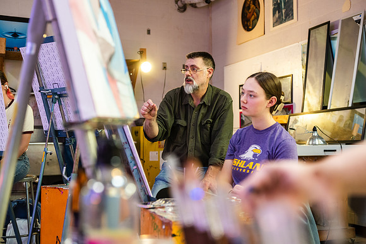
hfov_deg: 41.1
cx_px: 183
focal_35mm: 48
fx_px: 488
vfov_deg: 28.1
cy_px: 122
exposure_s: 1/60
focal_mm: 48
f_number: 3.2
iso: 1250
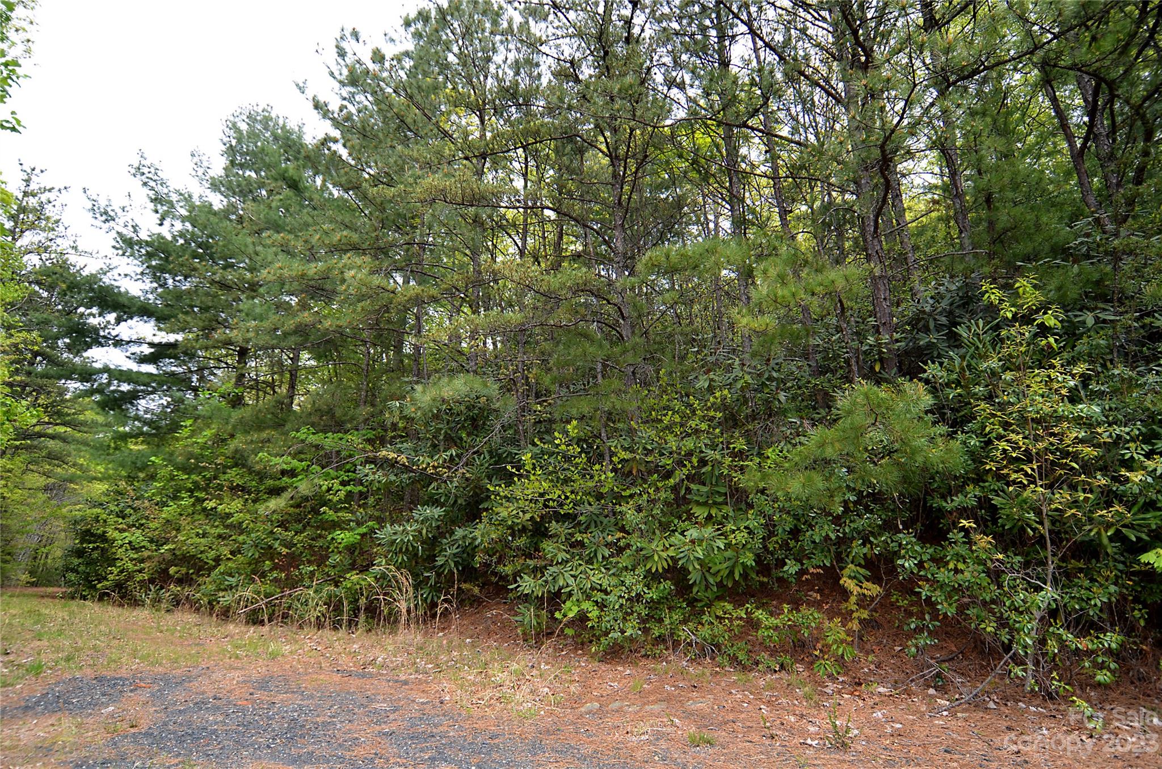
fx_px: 580
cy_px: 384
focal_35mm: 18
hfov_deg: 90.1
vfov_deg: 67.1
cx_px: 581
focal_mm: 12
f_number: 4.5
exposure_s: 1/250
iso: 100
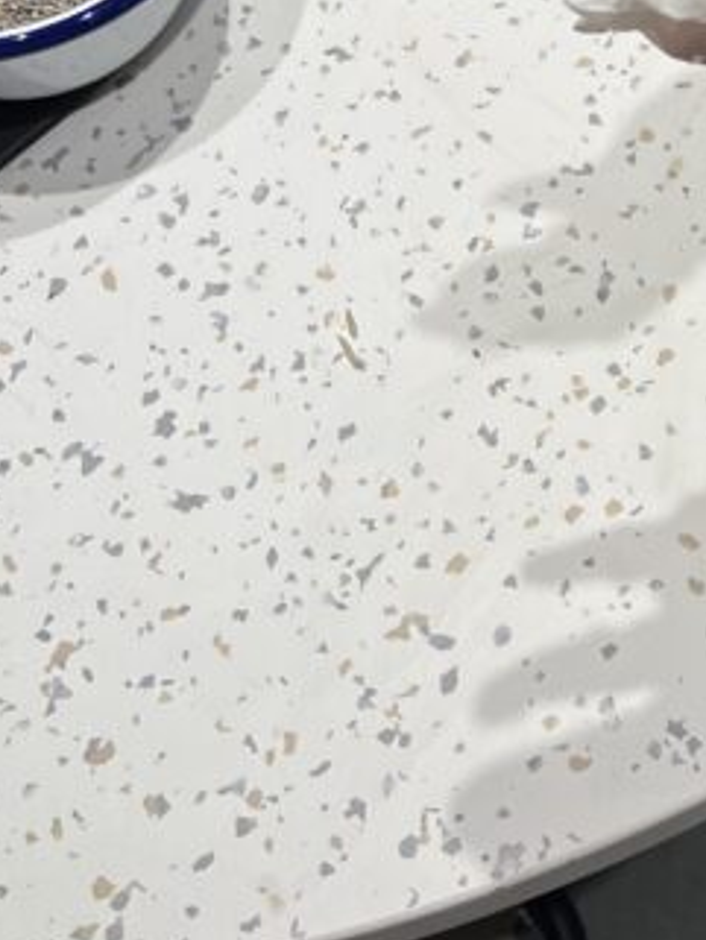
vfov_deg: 21.4
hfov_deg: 17.2
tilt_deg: -49.7
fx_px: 2256
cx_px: 776
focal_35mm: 83
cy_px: -264
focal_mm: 5.1
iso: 50
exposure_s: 1/422
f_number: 1.6
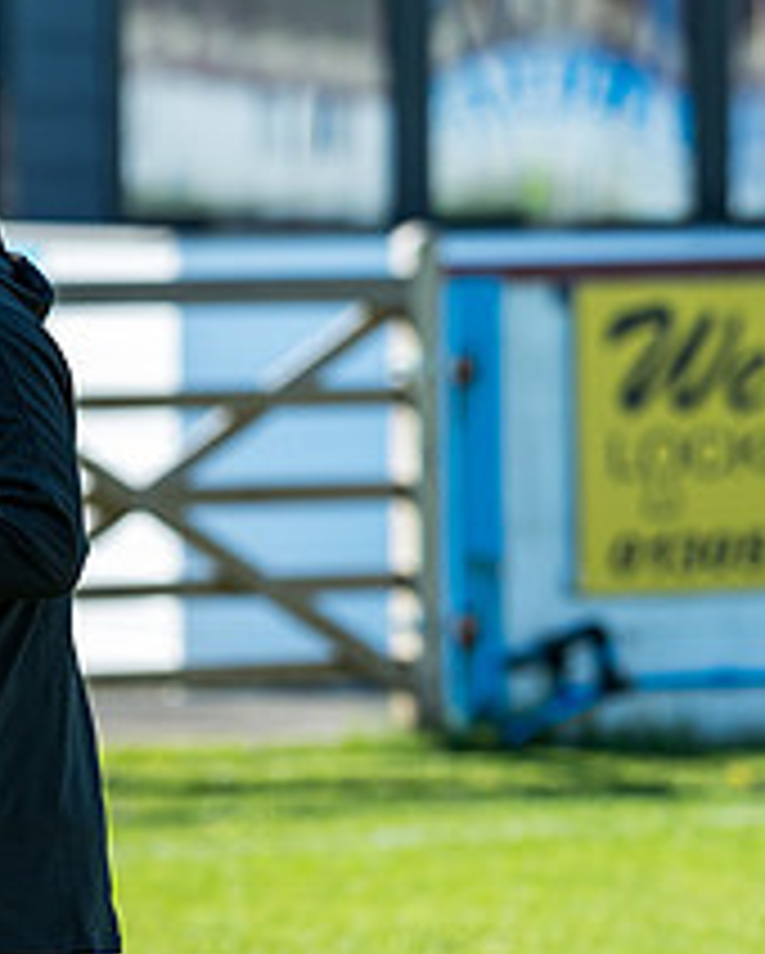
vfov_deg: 4.4
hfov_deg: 3.5
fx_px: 12548
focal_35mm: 444
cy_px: 810
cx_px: -144
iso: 50
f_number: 2.5
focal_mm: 135
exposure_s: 1/1000
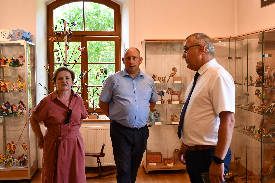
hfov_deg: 47.4
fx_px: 313
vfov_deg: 32.5
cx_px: 129
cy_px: 75
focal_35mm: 41
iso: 1100
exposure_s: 1/125
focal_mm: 22
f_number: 3.5
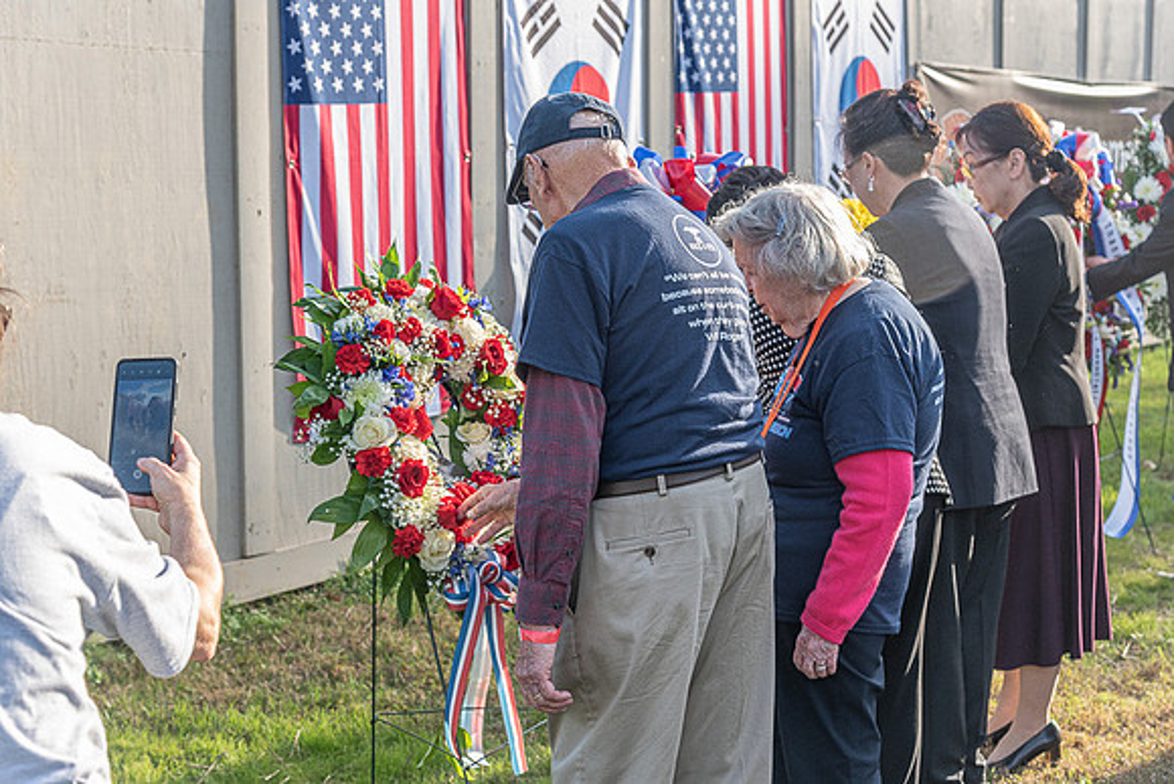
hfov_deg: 32.4
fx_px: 2022
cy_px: 392
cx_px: 587
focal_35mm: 62
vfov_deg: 21.9
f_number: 5.6
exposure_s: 1/500
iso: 500
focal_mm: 62
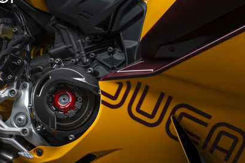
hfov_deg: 30.3
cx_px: 162
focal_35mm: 66
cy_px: 141
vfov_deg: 20.3
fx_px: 449
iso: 100
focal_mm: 34.5
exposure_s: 1/160
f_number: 11
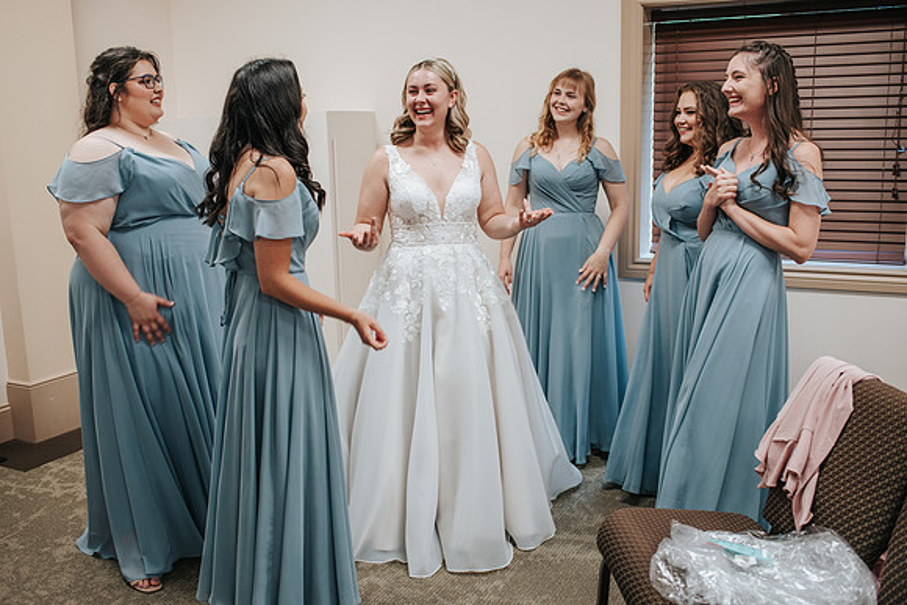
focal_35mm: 35
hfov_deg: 54.4
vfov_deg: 37.9
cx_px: 454
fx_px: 882
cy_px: 302
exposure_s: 1/125
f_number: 2.8
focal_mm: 35
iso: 560
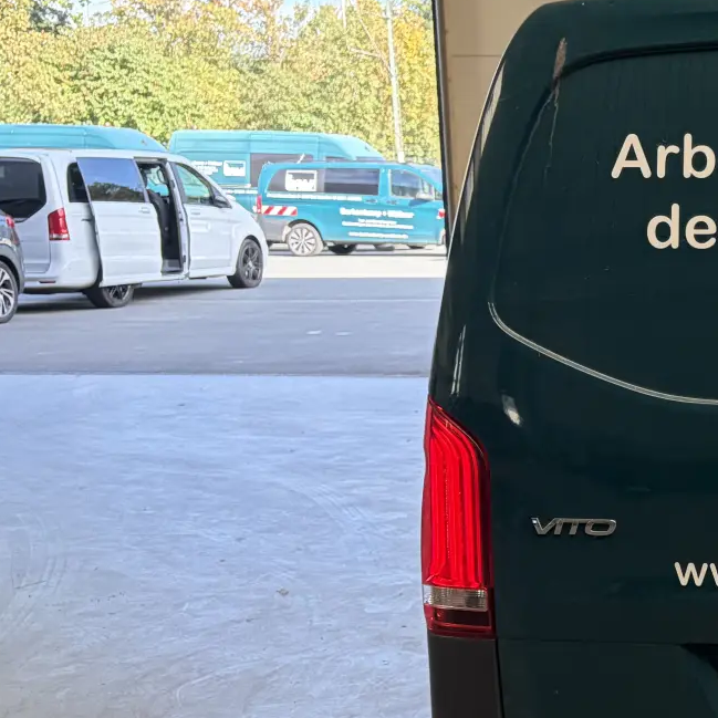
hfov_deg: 21.8
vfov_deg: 25.3
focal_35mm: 68
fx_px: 1596
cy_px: 444
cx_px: 1023
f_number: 1.6
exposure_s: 1/238
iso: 125
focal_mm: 5.96
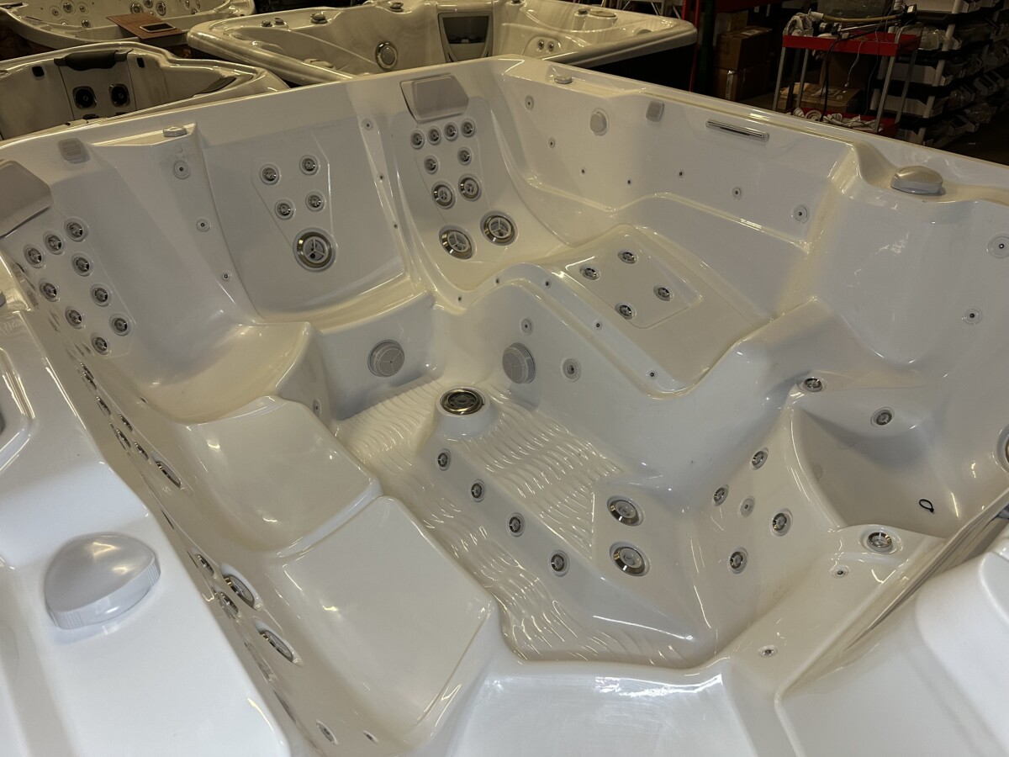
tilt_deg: -28.9
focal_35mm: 24
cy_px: 378
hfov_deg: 71.6
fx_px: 700
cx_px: 504
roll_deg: +2.1
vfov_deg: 56.8
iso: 200
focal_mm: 6.86
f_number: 1.78
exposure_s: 1/60
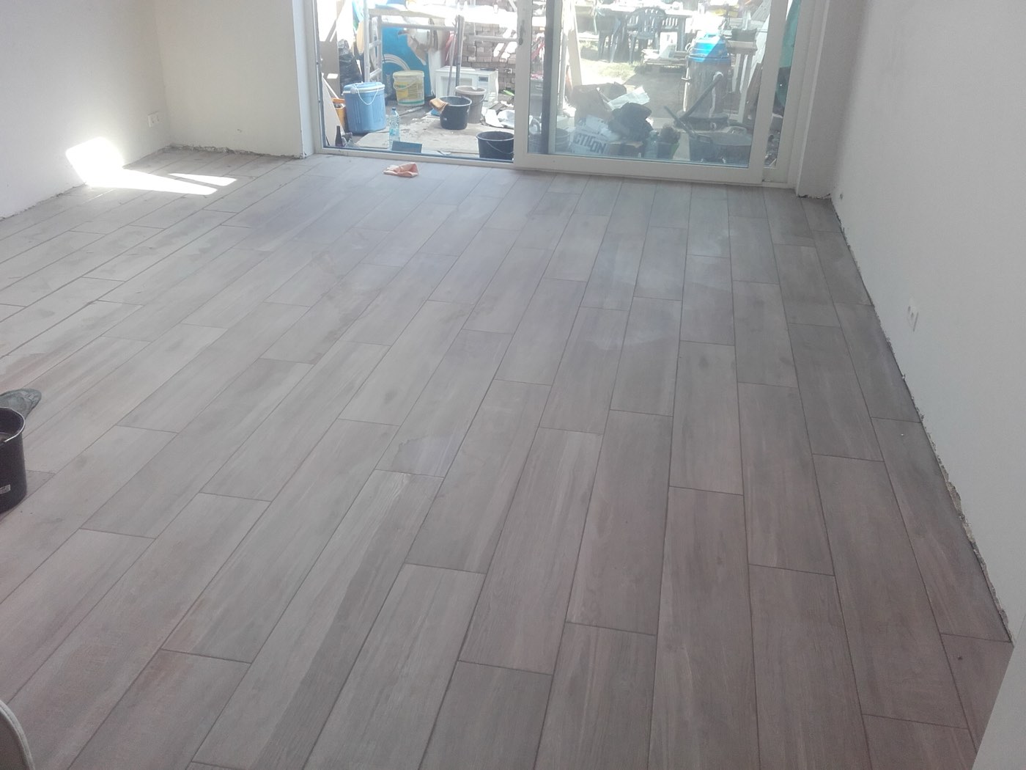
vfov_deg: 45.4
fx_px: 919
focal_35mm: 31
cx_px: 513
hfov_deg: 58.4
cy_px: 385
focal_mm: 3.31
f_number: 2.2
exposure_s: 1/107
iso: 50
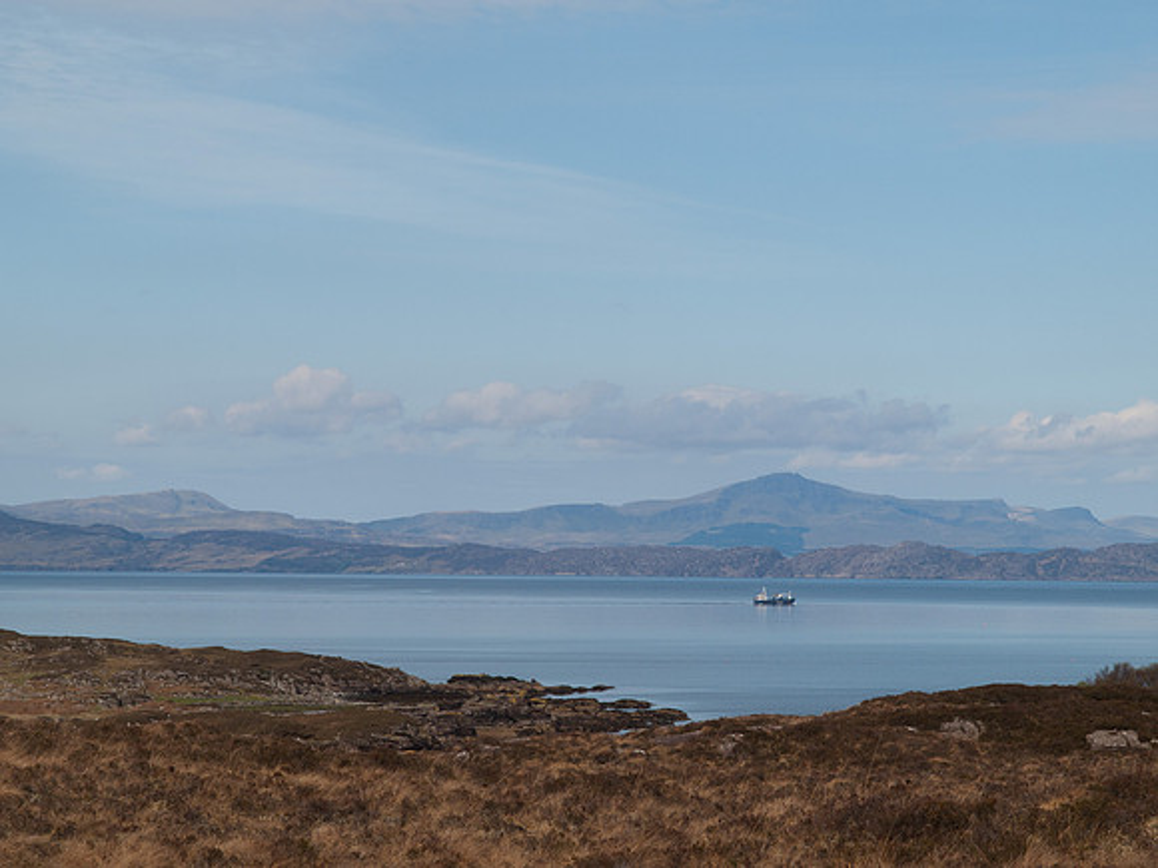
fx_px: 3747
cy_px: 434
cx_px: 579
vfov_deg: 13.2
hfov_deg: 17.6
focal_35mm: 112
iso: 200
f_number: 9
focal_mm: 56
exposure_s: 1/640
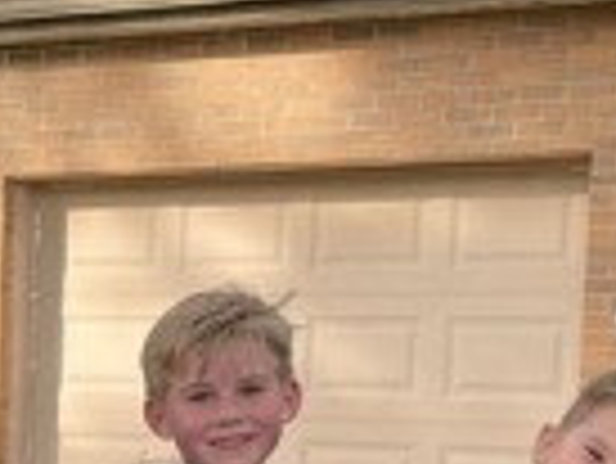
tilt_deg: -6.8
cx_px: -301
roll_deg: -0.8
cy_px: 626
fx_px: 2600
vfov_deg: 10.0
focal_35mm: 146
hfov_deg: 12.8
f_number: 1.6
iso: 32
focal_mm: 5.1
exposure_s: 1/388
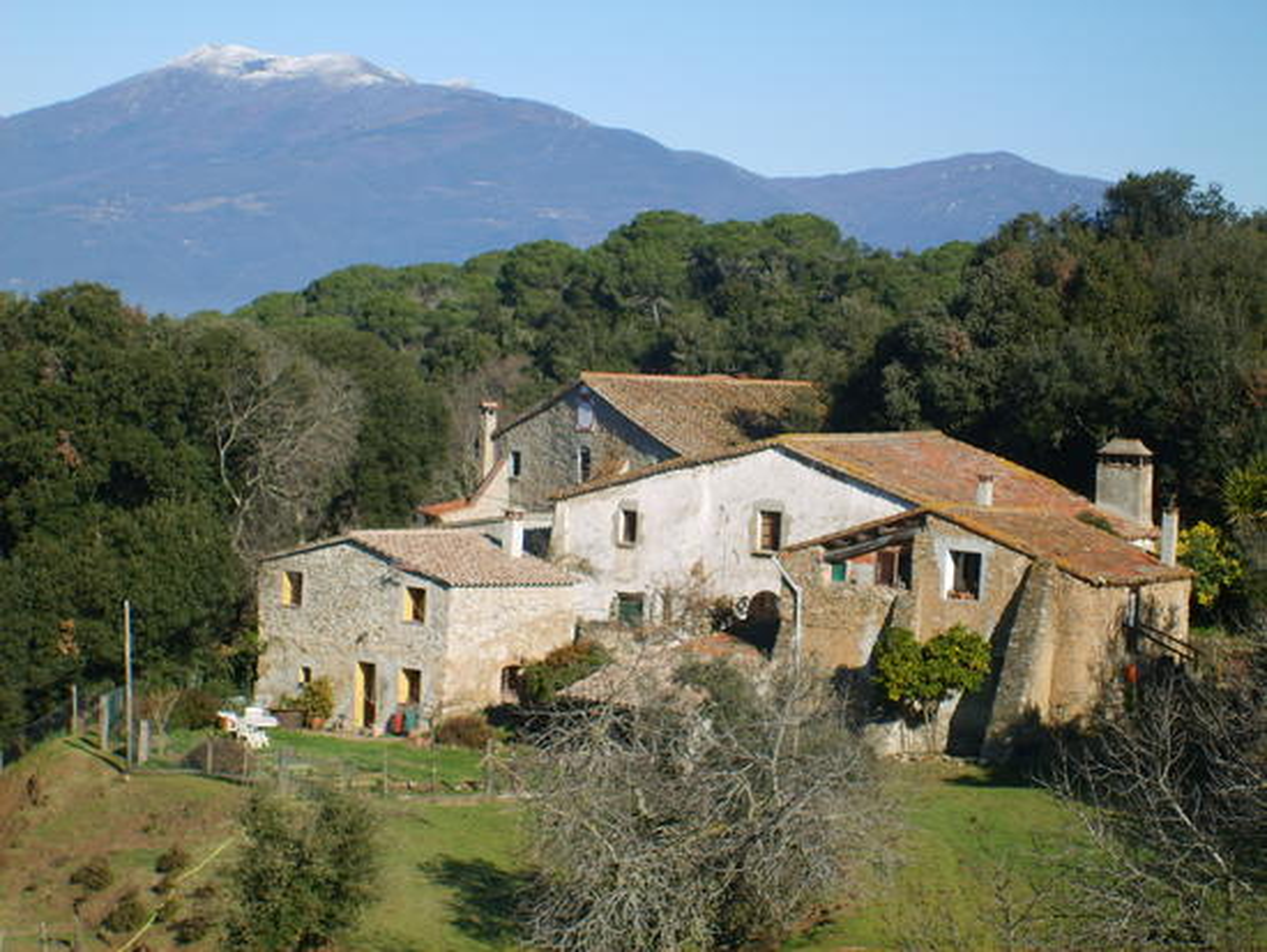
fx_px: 3845
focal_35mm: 105
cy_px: 476
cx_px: 634
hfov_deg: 18.7
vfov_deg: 14.1
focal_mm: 17.4
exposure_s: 1/350
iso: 50
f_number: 4.9
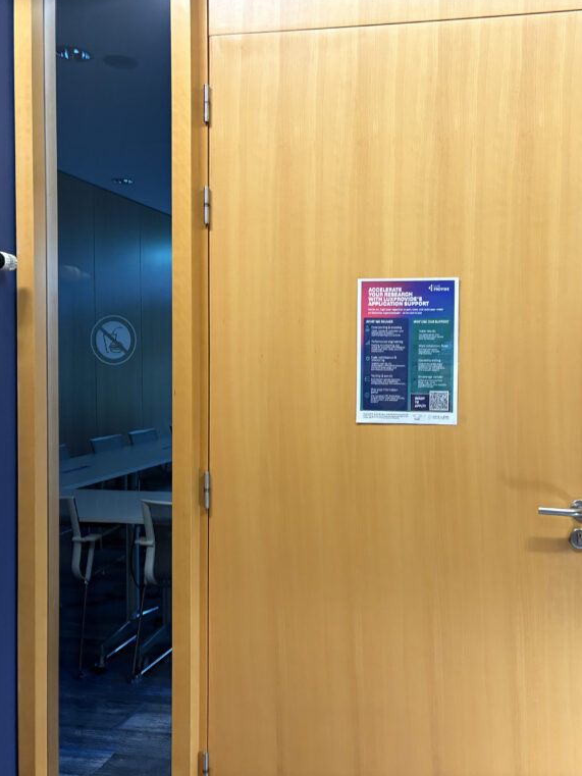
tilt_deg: -1.0
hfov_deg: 40.2
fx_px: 784
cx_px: 388
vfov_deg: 52.6
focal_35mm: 35
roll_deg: +0.0
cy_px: 385
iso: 320
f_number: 1.6
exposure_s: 1/50
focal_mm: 5.96
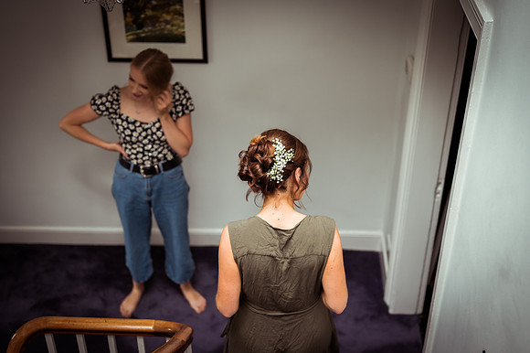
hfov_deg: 39.6
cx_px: 265
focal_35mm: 50
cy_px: 176
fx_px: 736
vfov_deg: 27.0
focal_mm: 50
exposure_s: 1/640
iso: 800
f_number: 2.5
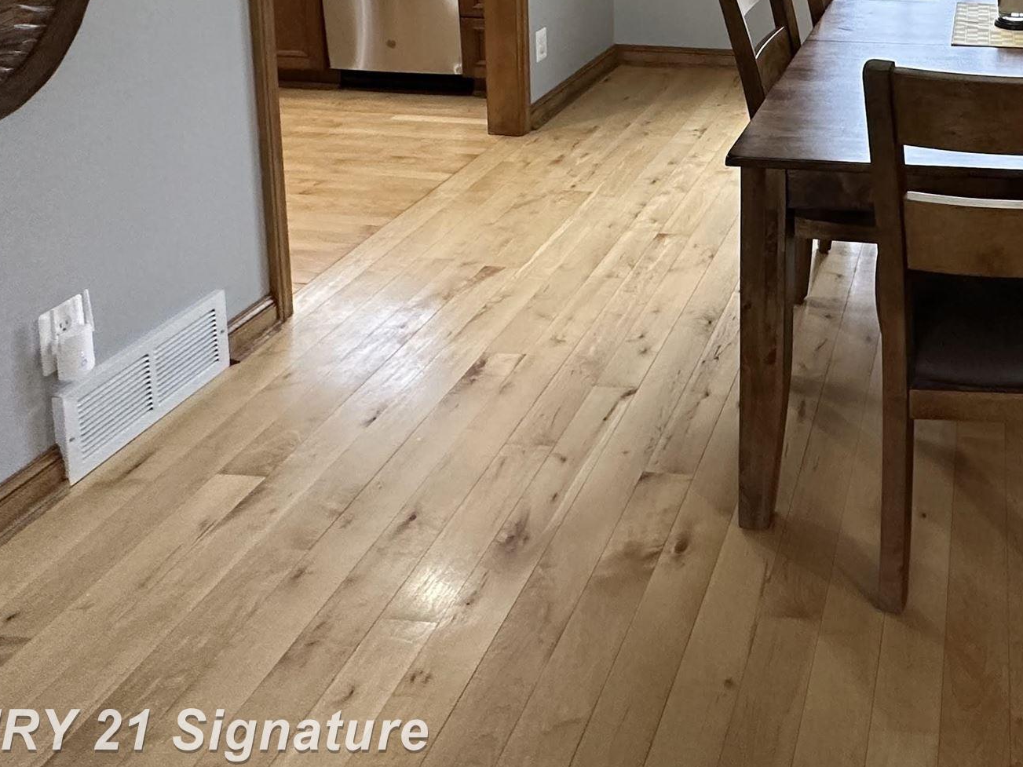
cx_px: 944
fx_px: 975
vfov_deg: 36.2
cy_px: -82
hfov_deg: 48.7
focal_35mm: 33
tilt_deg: -7.5
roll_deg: -1.3
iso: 250
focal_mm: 2.22
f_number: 2.2
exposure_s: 1/120
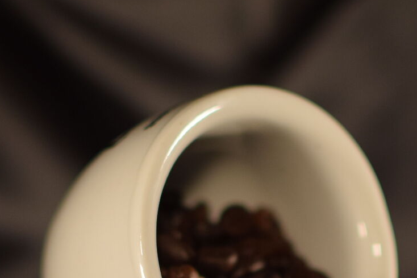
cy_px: 374
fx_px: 1988
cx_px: 223
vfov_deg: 7.9
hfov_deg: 12.0
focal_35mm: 172
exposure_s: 1/180
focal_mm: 35
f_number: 1.8
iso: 250
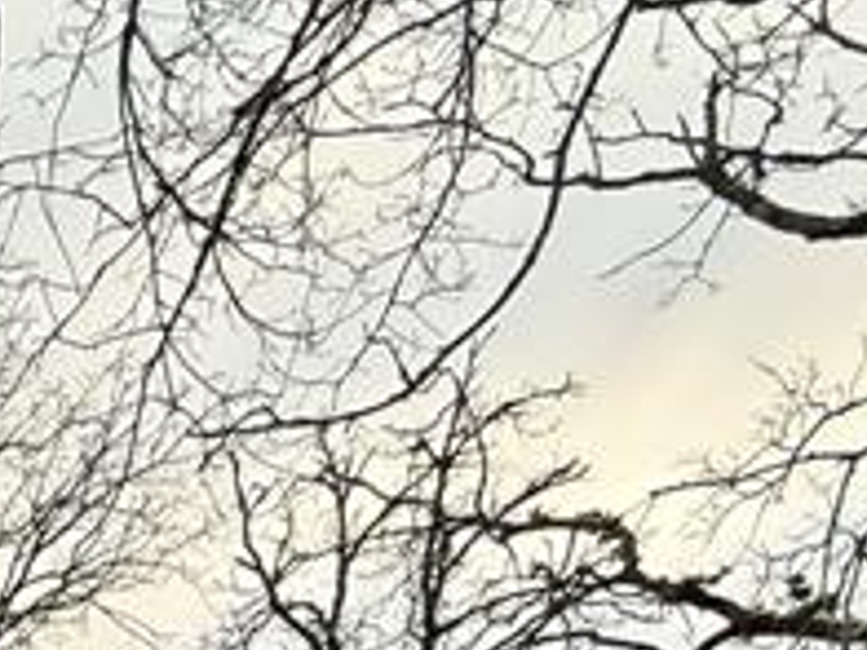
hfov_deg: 20.3
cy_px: 1468
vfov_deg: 14.7
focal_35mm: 73
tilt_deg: -2.8
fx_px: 1828
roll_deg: -1.2
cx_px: -633
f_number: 2.2
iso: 64
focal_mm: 2.22
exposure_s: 1/99
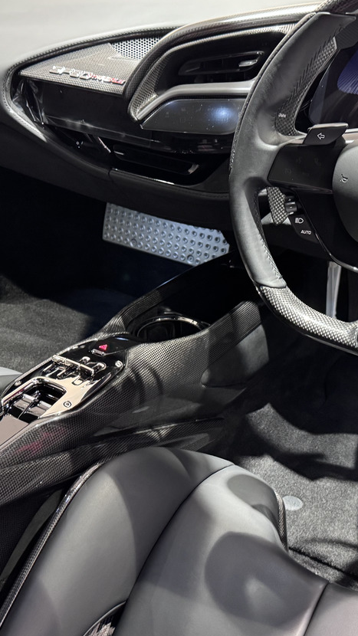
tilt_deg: -26.6
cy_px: 290
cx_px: 222
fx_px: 759
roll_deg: -2.7
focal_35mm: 45
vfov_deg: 45.4
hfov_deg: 26.5
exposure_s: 1/50
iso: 640
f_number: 1.78
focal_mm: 6.76
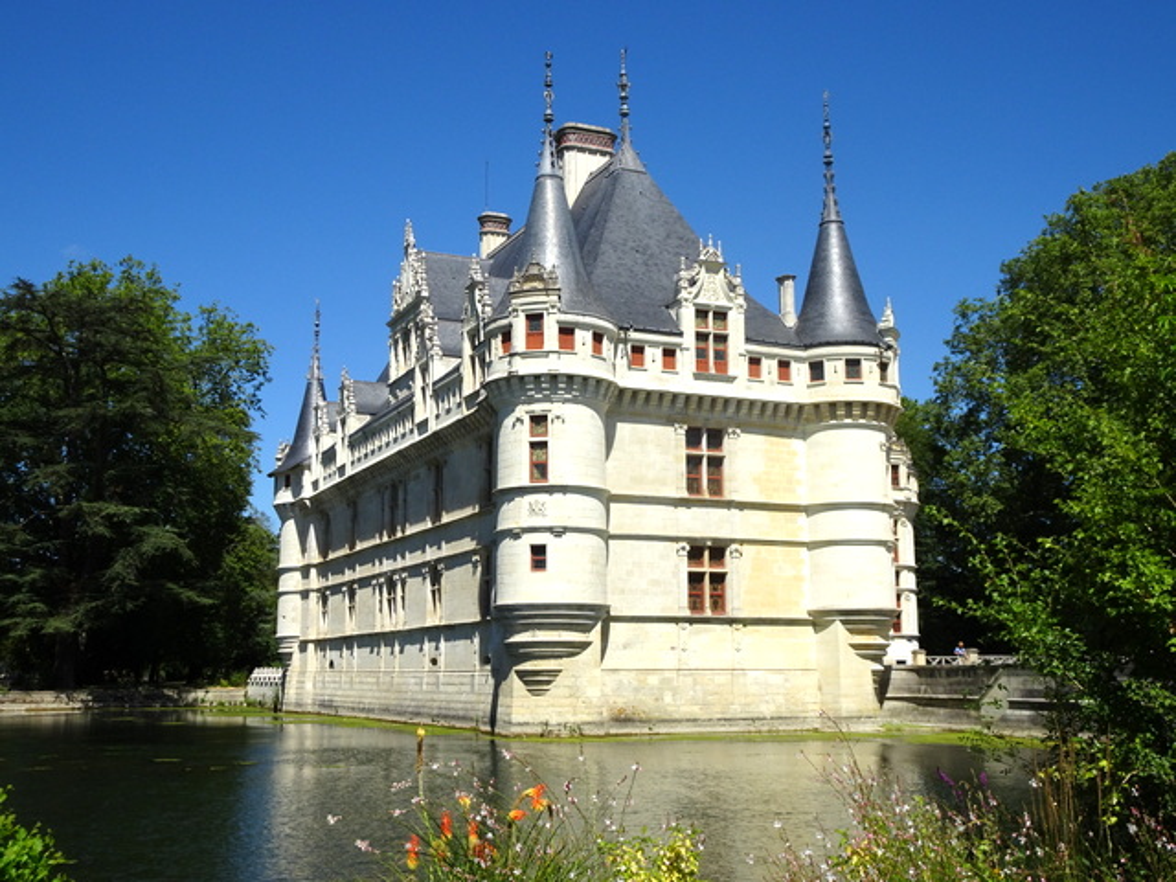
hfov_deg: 50.1
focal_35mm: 37
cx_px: 588
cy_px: 441
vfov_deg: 38.7
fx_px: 1257
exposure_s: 1/1000
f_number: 4
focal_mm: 6.37
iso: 80
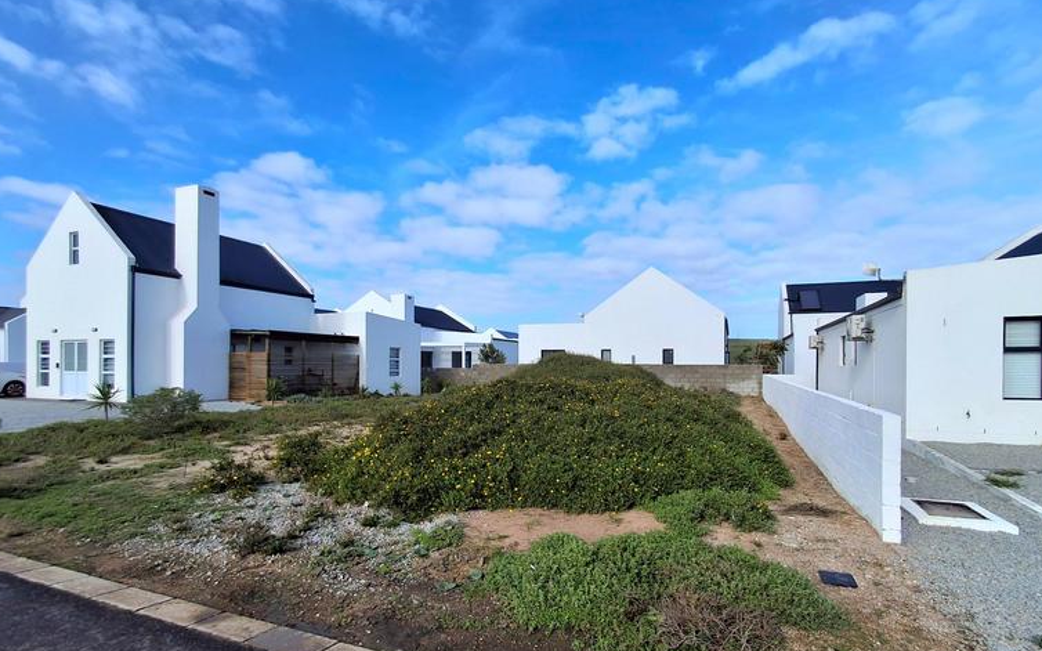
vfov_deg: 64.7
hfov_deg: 91.1
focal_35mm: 18
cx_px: 531
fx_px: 511
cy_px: 373
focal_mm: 1.64
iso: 40
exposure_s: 1/1429
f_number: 2.2
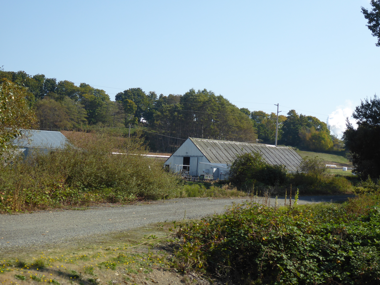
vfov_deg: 21.3
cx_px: 190
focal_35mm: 69
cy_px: 142
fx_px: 757
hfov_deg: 28.2
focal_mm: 11.7
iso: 80
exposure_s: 1/400
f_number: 4.4
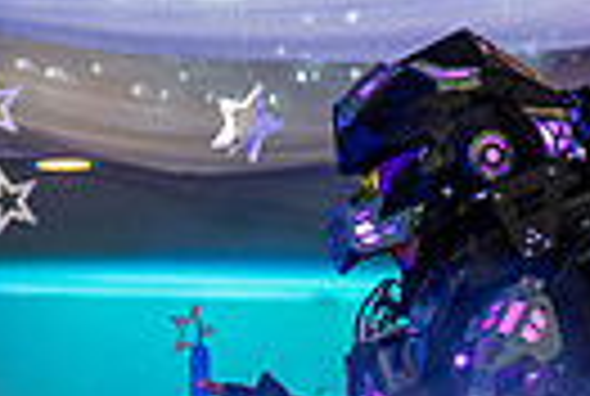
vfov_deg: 4.4
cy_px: 817
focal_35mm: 309
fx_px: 5076
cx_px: 401
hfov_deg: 6.6
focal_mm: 70
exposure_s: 1/200
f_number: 2.8
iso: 1250
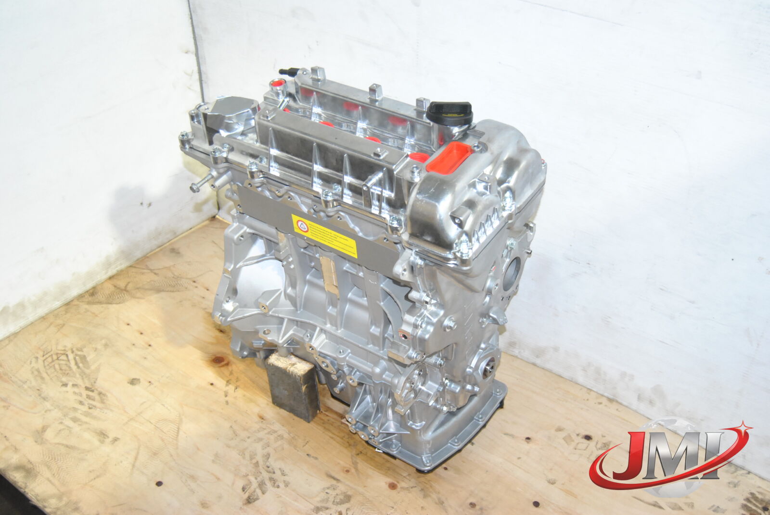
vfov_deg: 34.3
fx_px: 835
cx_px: 385
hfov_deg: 49.5
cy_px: 258
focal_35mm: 39
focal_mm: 26
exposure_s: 1/60
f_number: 5
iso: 800
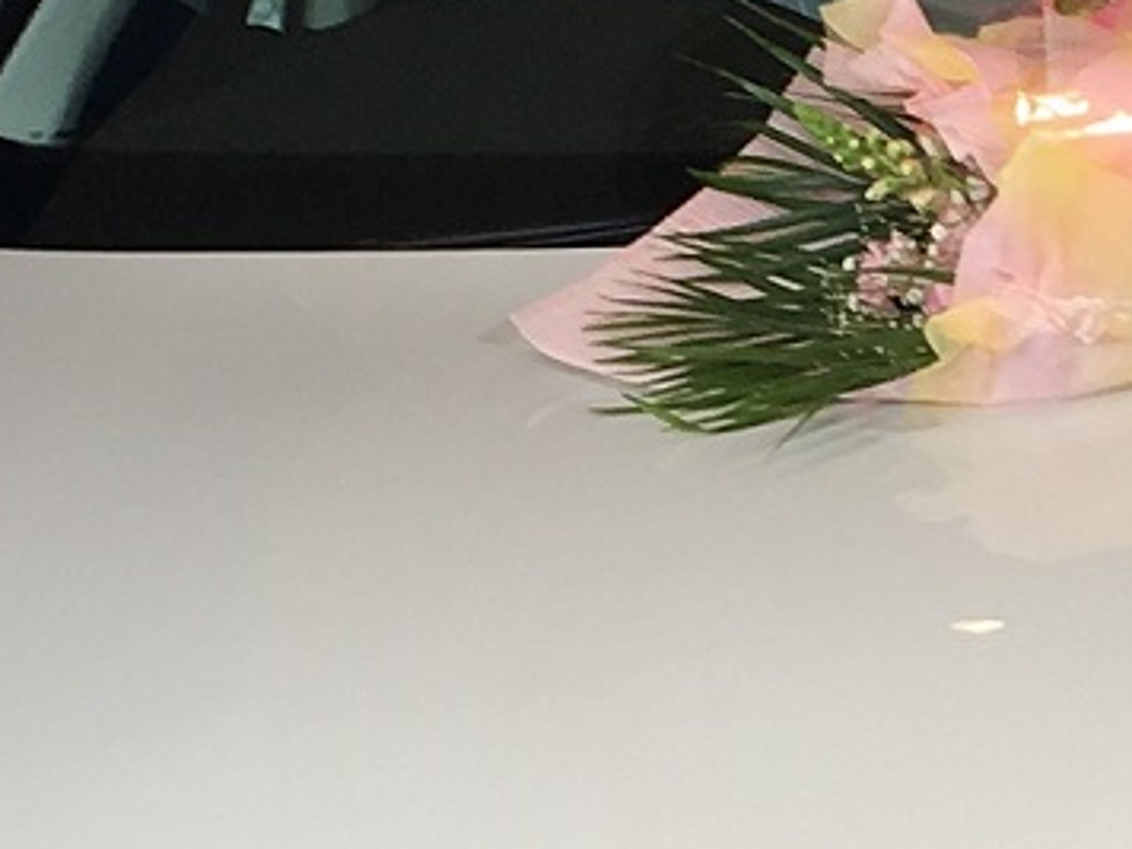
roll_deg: +0.8
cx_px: 1288
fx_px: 6017
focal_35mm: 184
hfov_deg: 10.6
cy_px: 504
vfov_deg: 8.1
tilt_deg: -8.5
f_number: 2.2
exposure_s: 1/182
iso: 25
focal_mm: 4.15
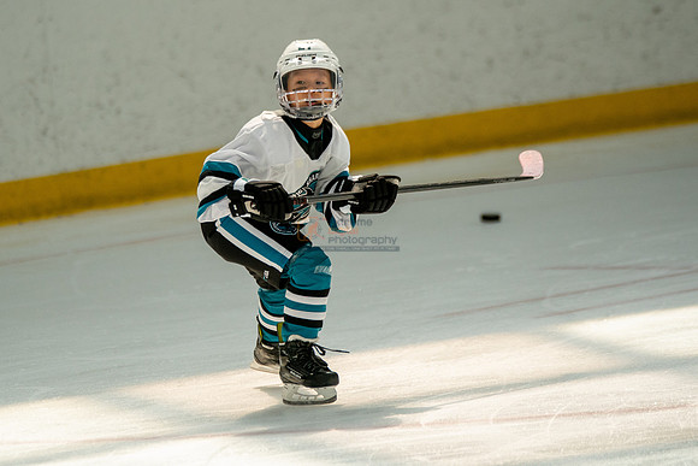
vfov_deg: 3.4
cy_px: 215
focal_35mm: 402
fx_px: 7786
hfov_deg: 5.1
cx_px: 248
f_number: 3.2
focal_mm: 261
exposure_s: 1/5000
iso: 1600
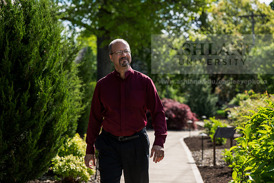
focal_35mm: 77
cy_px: 92
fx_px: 586
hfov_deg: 26.3
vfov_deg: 17.7
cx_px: 137
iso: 125
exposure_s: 1/500
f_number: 3.5
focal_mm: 77
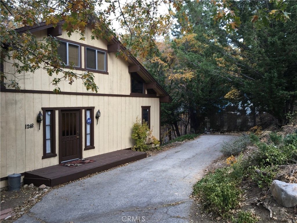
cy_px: 112
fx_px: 249
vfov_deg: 48.2
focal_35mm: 29
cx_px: 148
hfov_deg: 61.7
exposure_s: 1/60
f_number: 2.2
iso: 25
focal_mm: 4.15
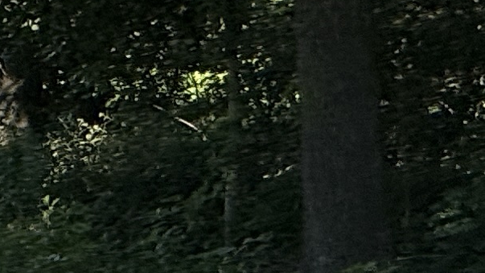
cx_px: -710
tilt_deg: -4.7
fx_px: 1312
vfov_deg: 11.9
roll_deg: +1.3
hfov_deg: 13.9
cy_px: 163
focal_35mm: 102
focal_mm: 2.22
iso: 50
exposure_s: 1/789
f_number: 2.2
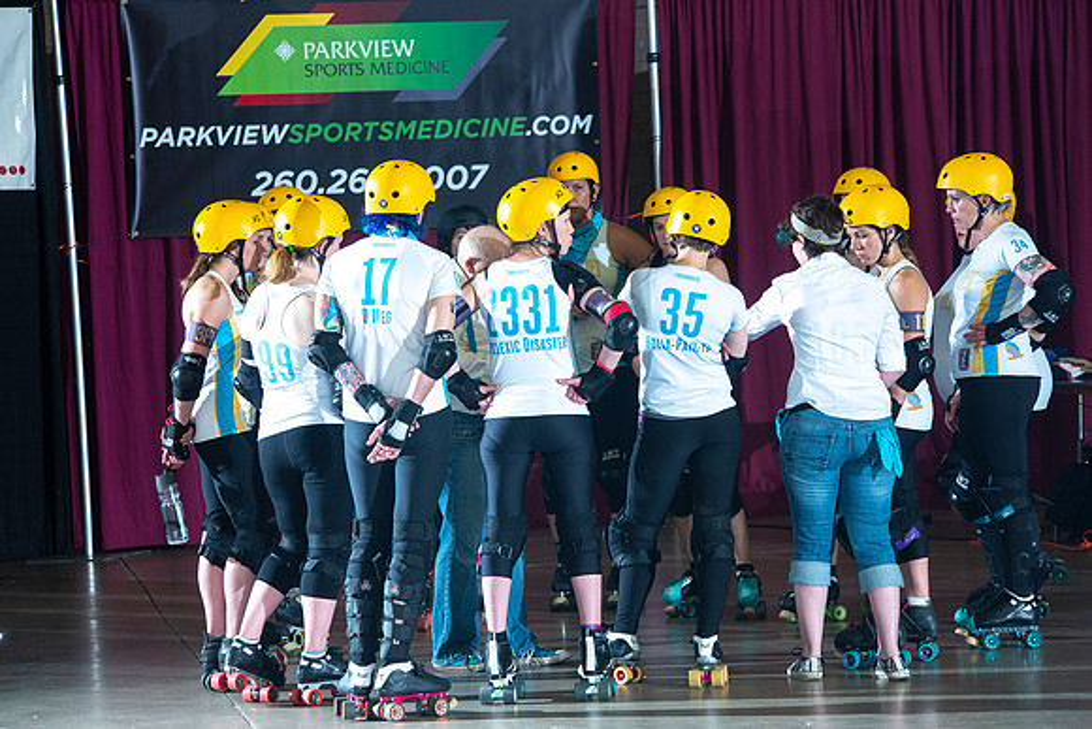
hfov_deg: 12.8
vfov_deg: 8.6
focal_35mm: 160
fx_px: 4854
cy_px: 364
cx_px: 546
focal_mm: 160
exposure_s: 1/160
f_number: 9
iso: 1600
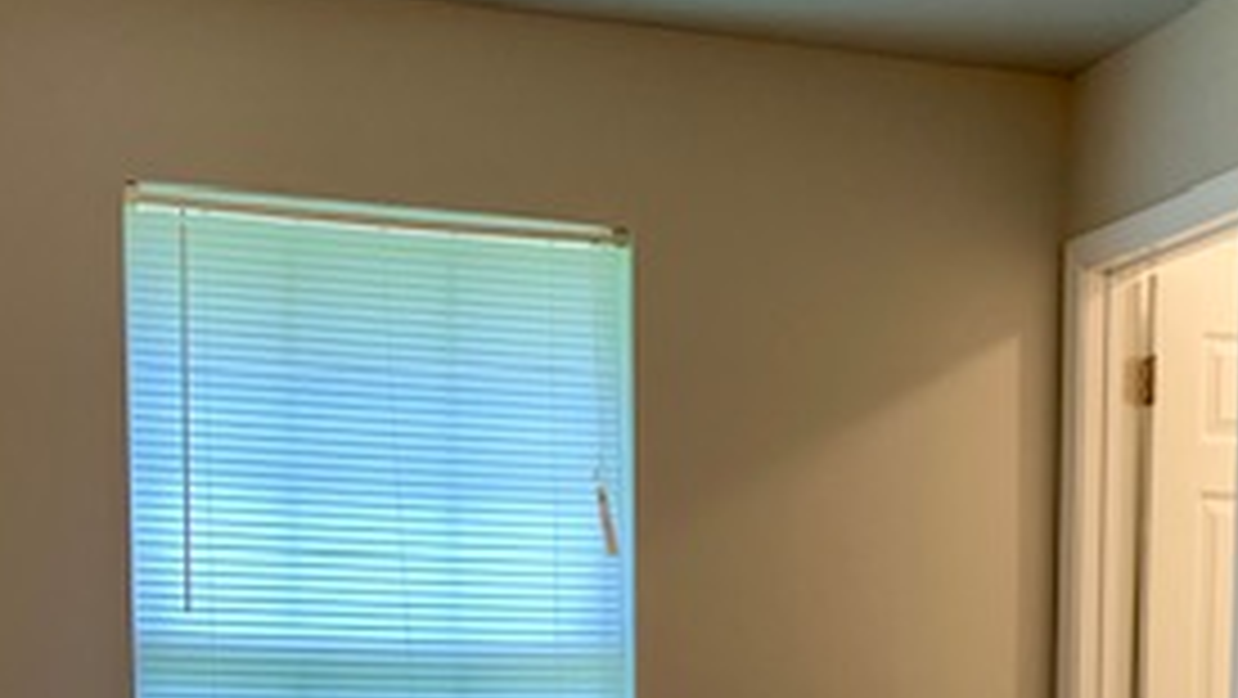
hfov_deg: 31.6
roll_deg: -0.4
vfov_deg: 17.2
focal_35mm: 66
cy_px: 914
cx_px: 842
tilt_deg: -3.3
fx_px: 2168
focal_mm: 4.25
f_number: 1.8
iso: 160
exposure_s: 1/60
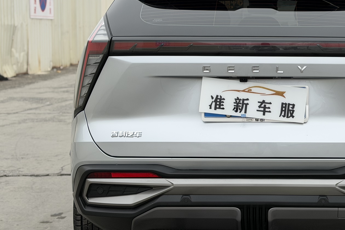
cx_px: 267
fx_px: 767
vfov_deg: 17.1
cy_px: 104
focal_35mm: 80
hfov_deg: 25.0
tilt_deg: -6.1
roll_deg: +0.3
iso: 50
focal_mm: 6.76
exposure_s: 1/191
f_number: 1.78
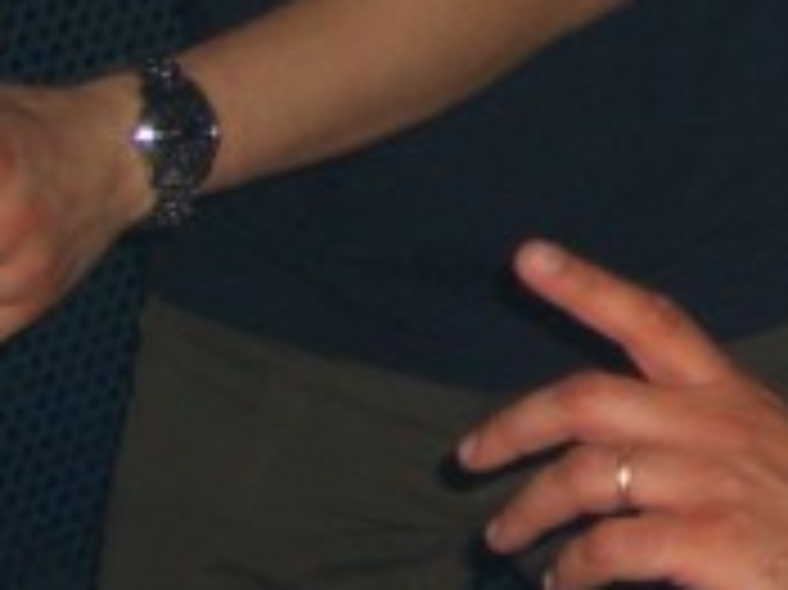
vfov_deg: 5.7
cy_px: 104
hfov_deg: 7.4
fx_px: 5937
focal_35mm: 261
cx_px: 1477
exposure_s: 1/60
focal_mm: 11.8
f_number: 3.6
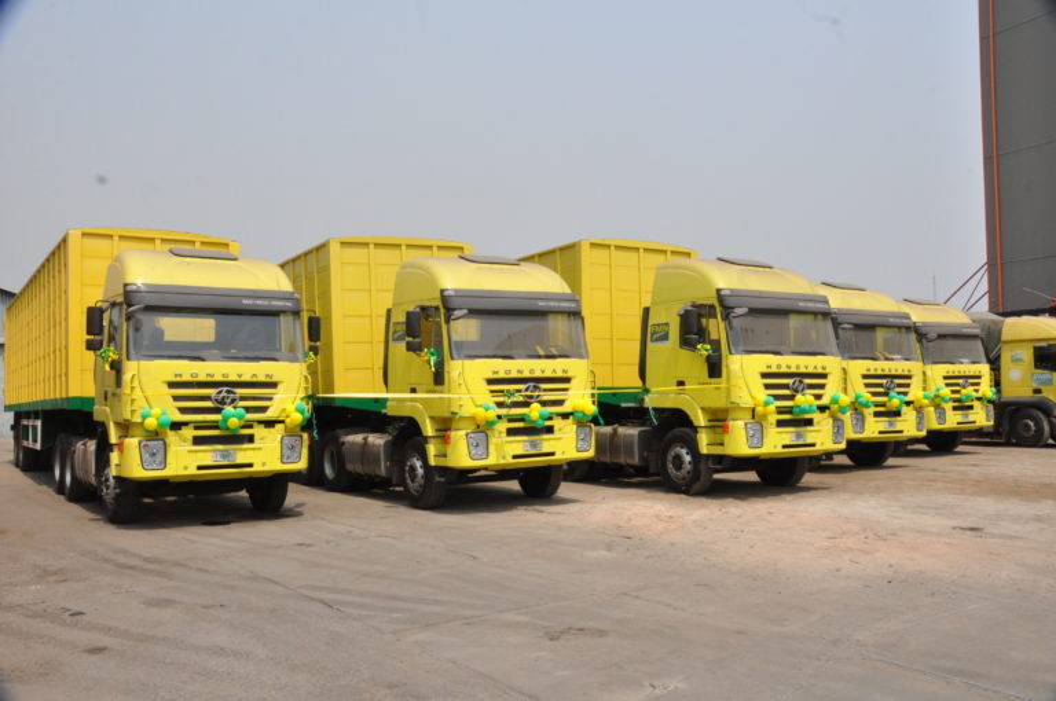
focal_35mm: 32
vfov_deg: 41.6
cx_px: 528
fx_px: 923
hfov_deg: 59.6
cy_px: 350
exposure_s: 1/800
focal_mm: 21
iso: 1250
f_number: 16
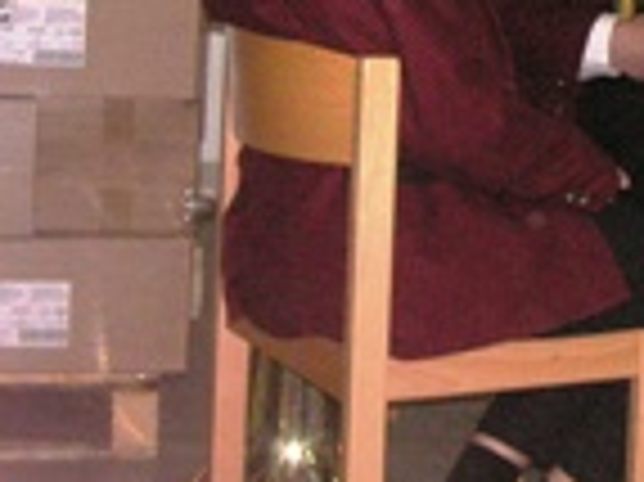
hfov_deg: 14.5
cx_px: 820
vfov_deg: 11.2
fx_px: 2435
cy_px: -23
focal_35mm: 131
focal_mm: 6.5
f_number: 2.9
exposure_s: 1/45
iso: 160
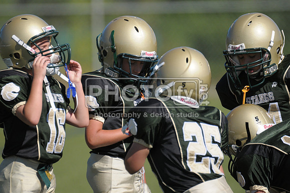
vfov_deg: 2.3
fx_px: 4827
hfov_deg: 3.4
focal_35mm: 600
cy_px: 96
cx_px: 145
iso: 640
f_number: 4
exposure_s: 1/5000
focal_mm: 400
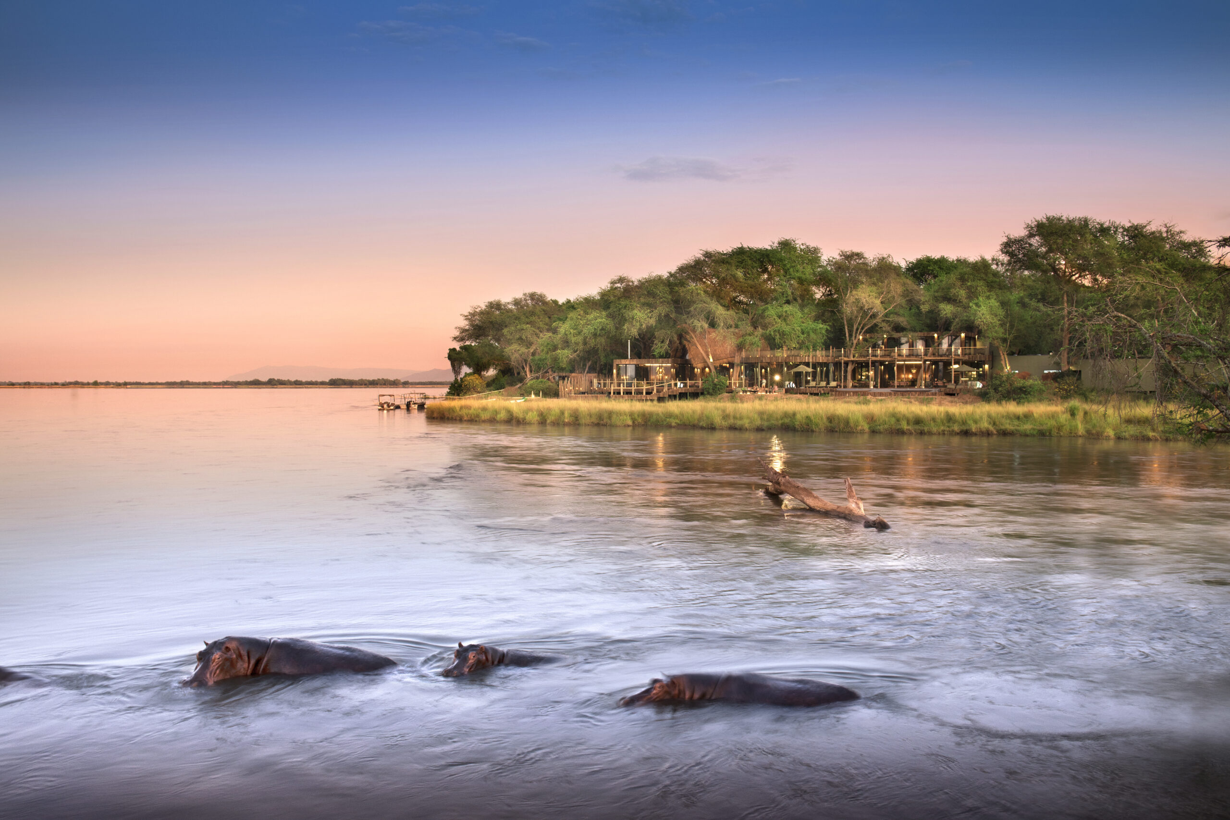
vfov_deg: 42.3
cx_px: 615
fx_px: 1059
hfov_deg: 60.3
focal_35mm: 31
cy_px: 410
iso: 200
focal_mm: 31
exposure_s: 1/3
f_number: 8
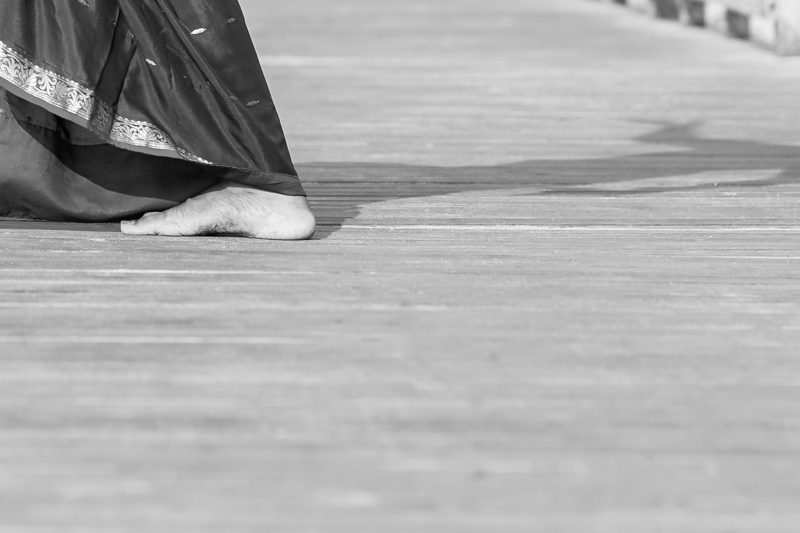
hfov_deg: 5.7
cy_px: -365
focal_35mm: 360
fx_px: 7999
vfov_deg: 3.8
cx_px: 55
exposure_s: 1/1000
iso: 100
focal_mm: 85
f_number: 2.8
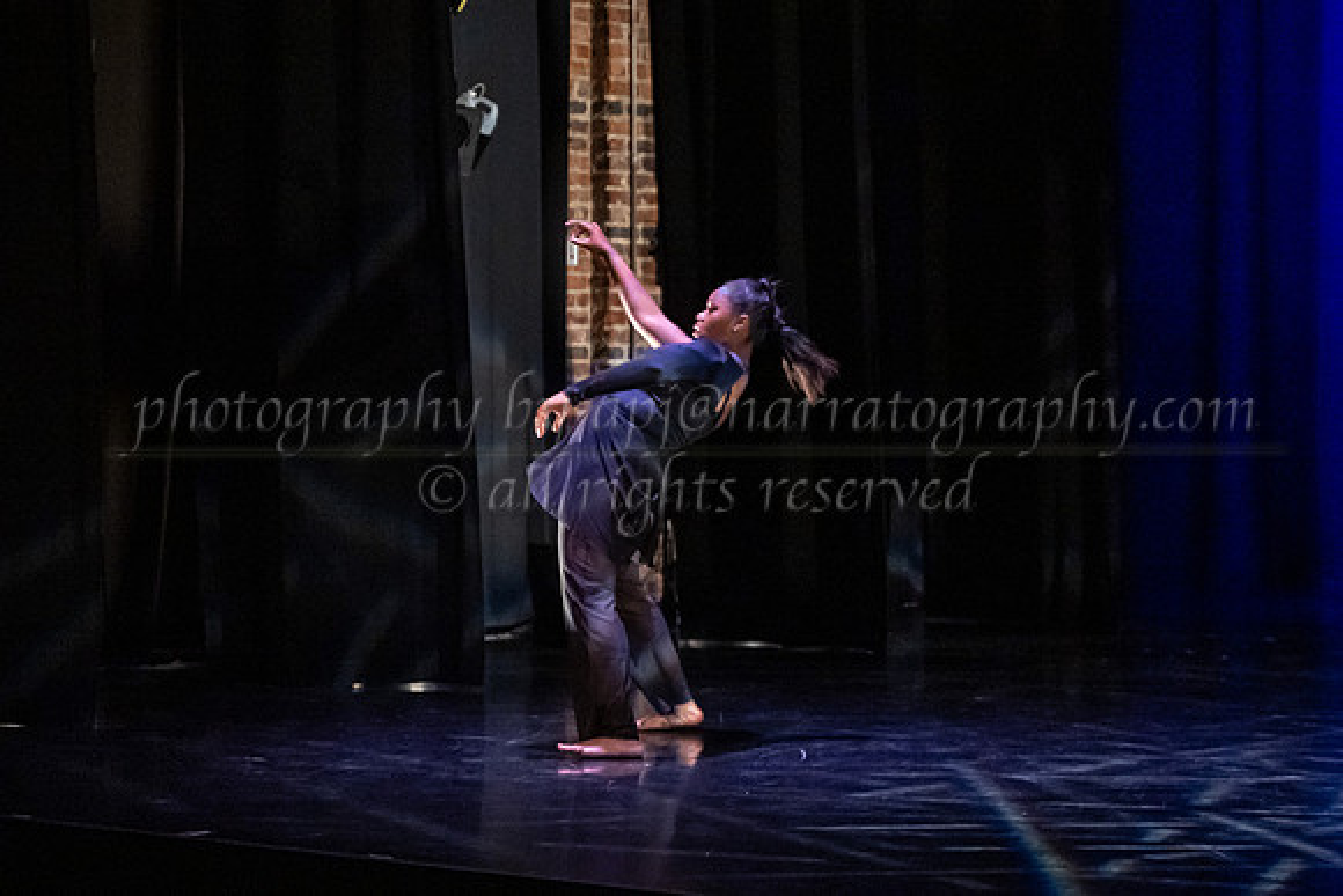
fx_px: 3261
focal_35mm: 87
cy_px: 377
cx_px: 862
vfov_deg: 15.6
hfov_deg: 23.2
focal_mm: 68
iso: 6400
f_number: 2.8
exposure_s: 1/250
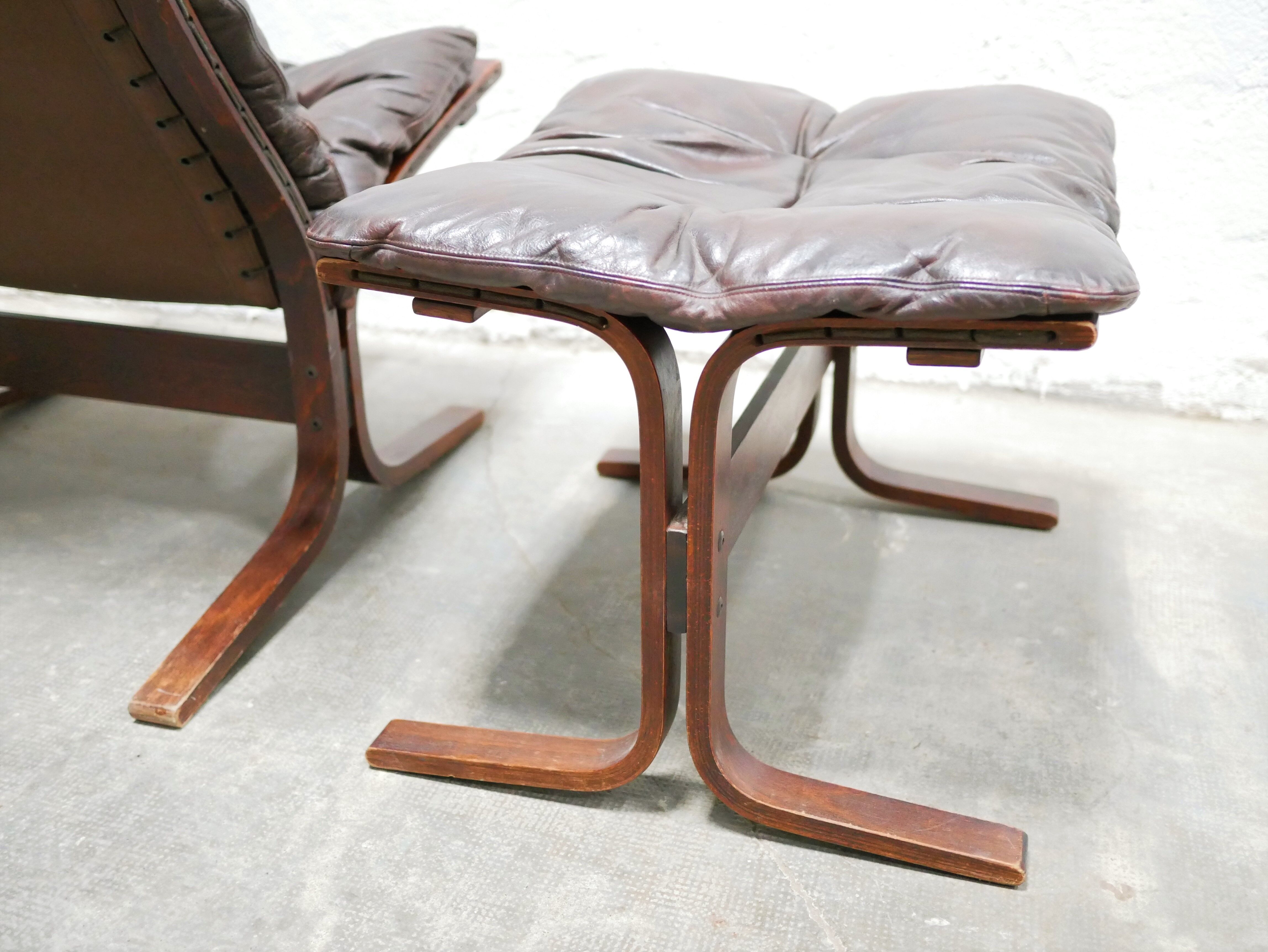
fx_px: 1466
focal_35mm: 40
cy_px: 476
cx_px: 634
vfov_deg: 36.0
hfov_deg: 46.8
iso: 3200
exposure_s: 1/30
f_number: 1.7
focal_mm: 20
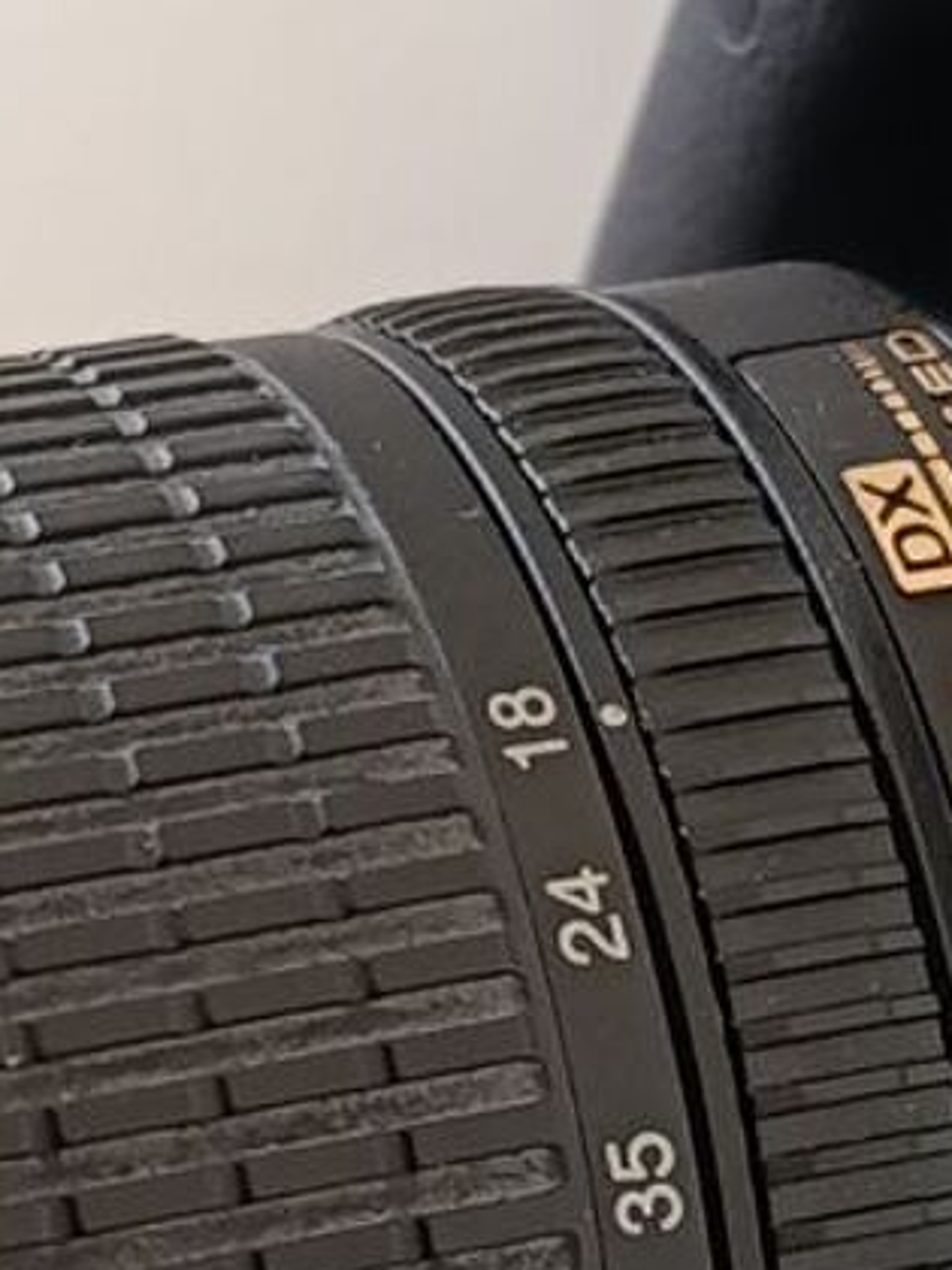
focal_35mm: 146
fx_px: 5354
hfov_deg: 10.1
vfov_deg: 13.3
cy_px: 1386
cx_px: 248
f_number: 1.7
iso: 1034
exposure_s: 1/25
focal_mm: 5.24
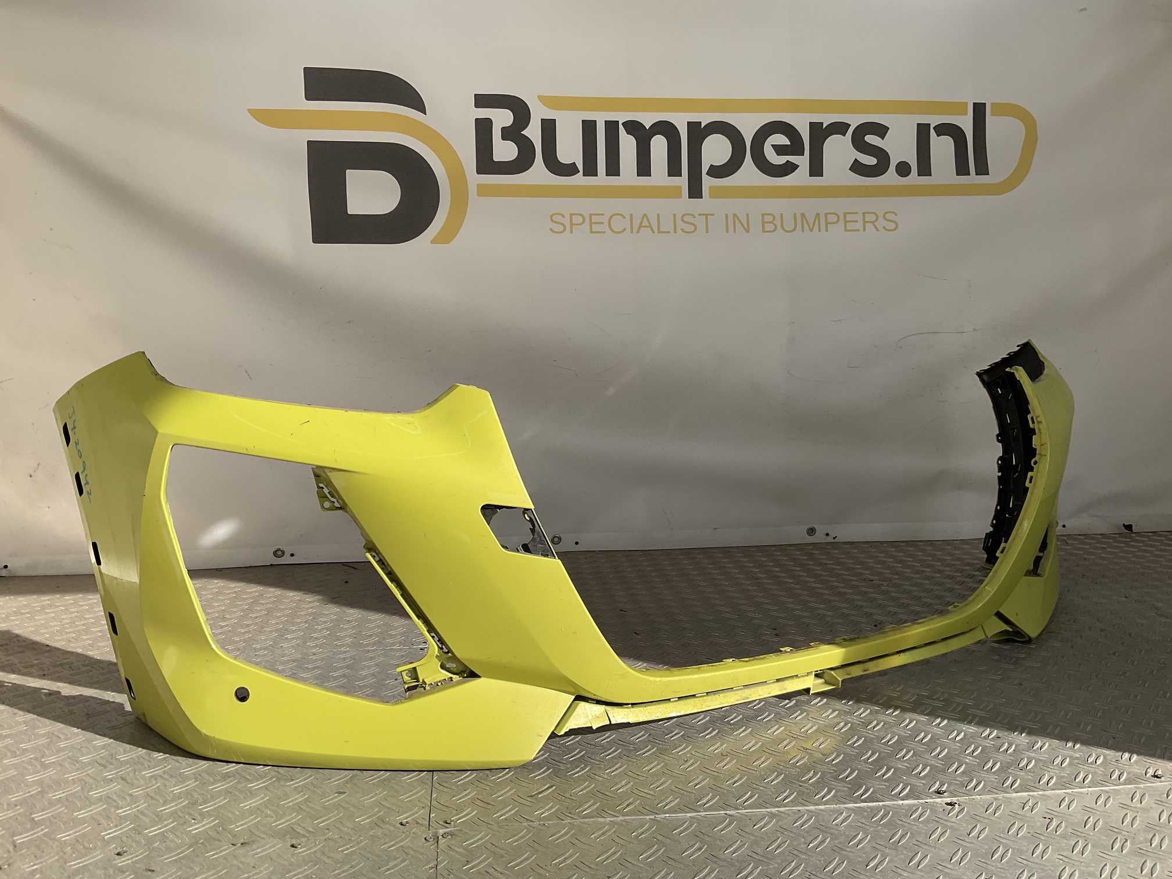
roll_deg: -0.1
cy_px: 440
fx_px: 982
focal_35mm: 29
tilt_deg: -6.7
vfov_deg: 48.2
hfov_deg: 61.7
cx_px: 586
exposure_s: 1/1279
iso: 16
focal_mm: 3
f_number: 1.8
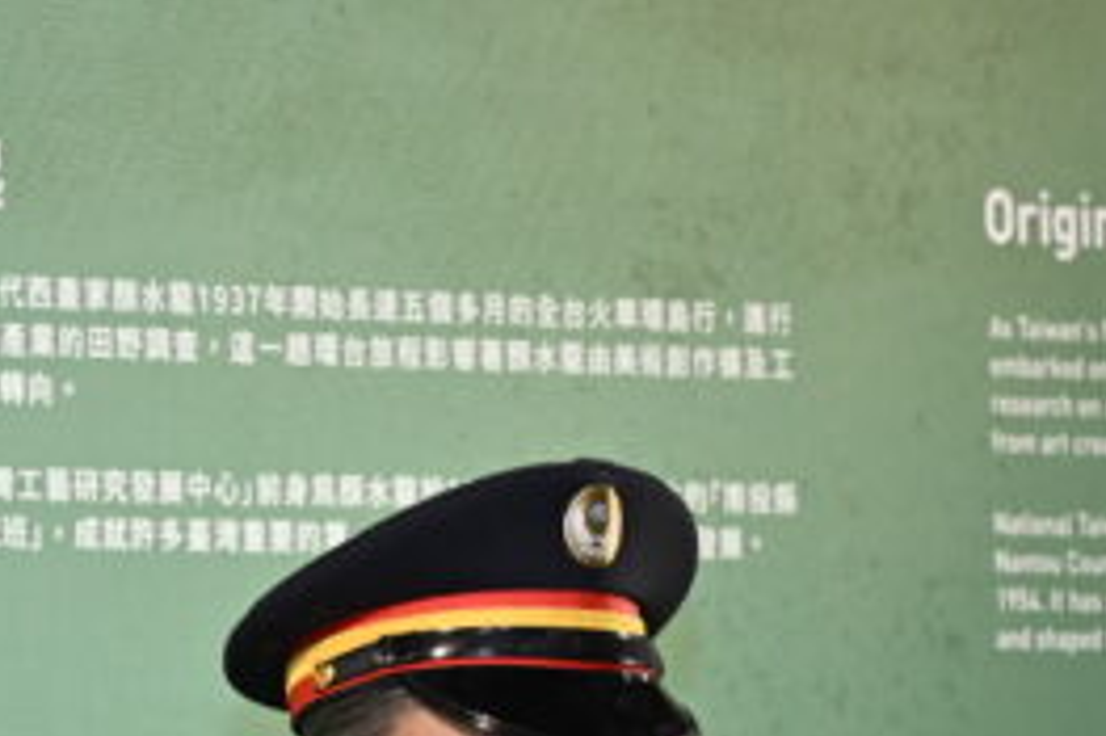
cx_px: -833
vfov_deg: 4.8
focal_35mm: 288
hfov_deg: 7.0
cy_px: 591
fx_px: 8842
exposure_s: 1/160
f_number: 2.8
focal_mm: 74
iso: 800
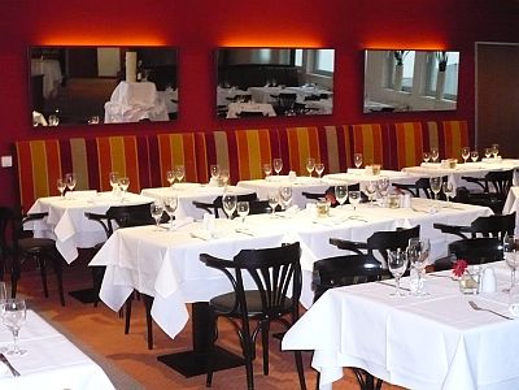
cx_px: 260
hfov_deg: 34.9
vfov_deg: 26.6
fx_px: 825
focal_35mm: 55
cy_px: 195
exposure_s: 1/30
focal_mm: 6.6
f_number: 3
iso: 500
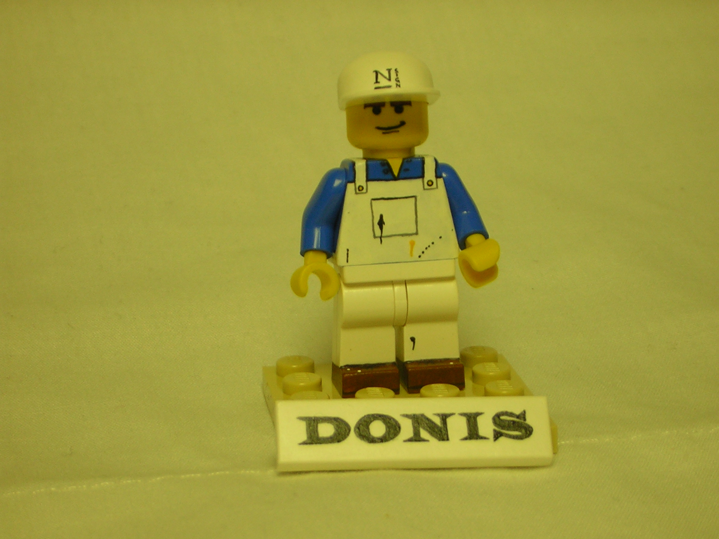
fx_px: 2243
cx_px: 360
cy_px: 270
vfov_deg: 13.7
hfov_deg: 18.2
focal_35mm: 108
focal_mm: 14.1
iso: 50
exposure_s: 1/6.3
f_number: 4.7
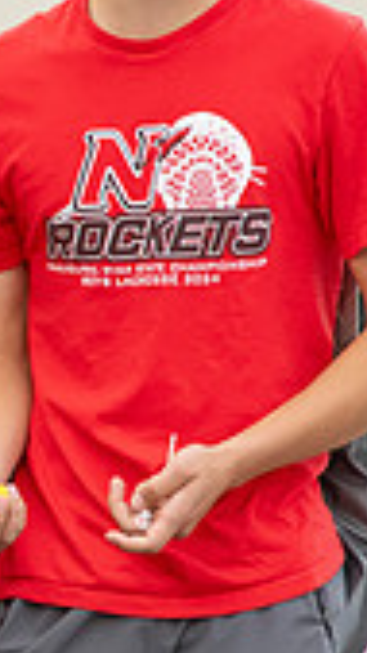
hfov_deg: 1.3
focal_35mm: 899
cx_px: -668
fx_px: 15561
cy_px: 276
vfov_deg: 2.4
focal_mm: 250
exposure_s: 1/250
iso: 3200
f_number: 11
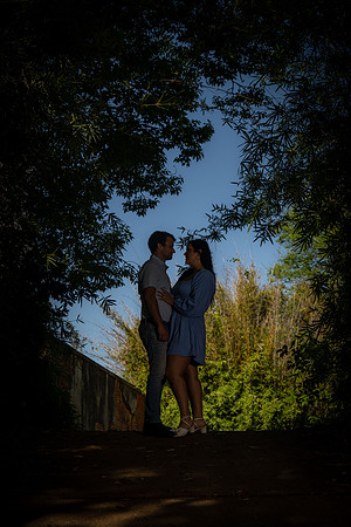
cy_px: 264
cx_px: 176
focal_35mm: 98
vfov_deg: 20.8
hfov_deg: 14.0
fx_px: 1433
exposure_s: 1/125
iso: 100
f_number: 10
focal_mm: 98
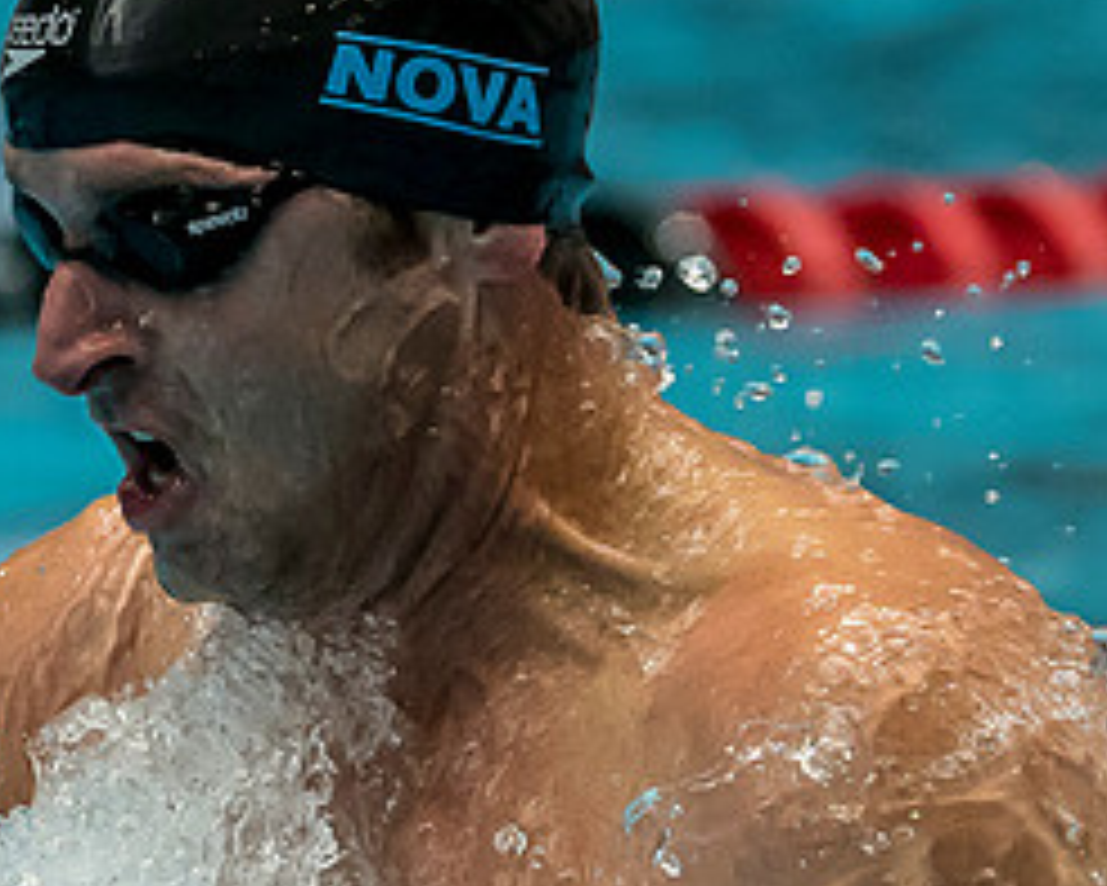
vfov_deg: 1.0
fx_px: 51360
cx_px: 395
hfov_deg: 1.2
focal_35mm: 1567
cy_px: 919
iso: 2000
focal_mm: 200
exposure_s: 1/1000
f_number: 2.8
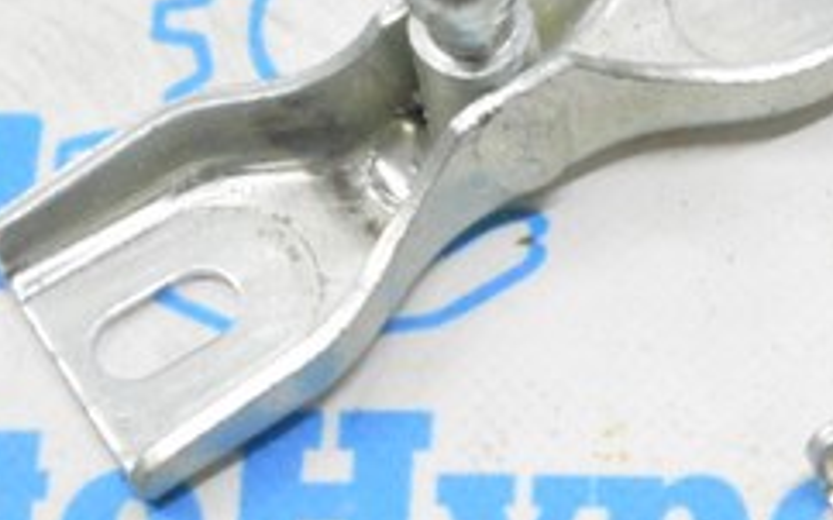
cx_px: 854
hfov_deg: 10.7
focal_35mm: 194
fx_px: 4402
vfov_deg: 6.7
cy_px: 64
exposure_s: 1/15
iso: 6400
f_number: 20
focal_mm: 30
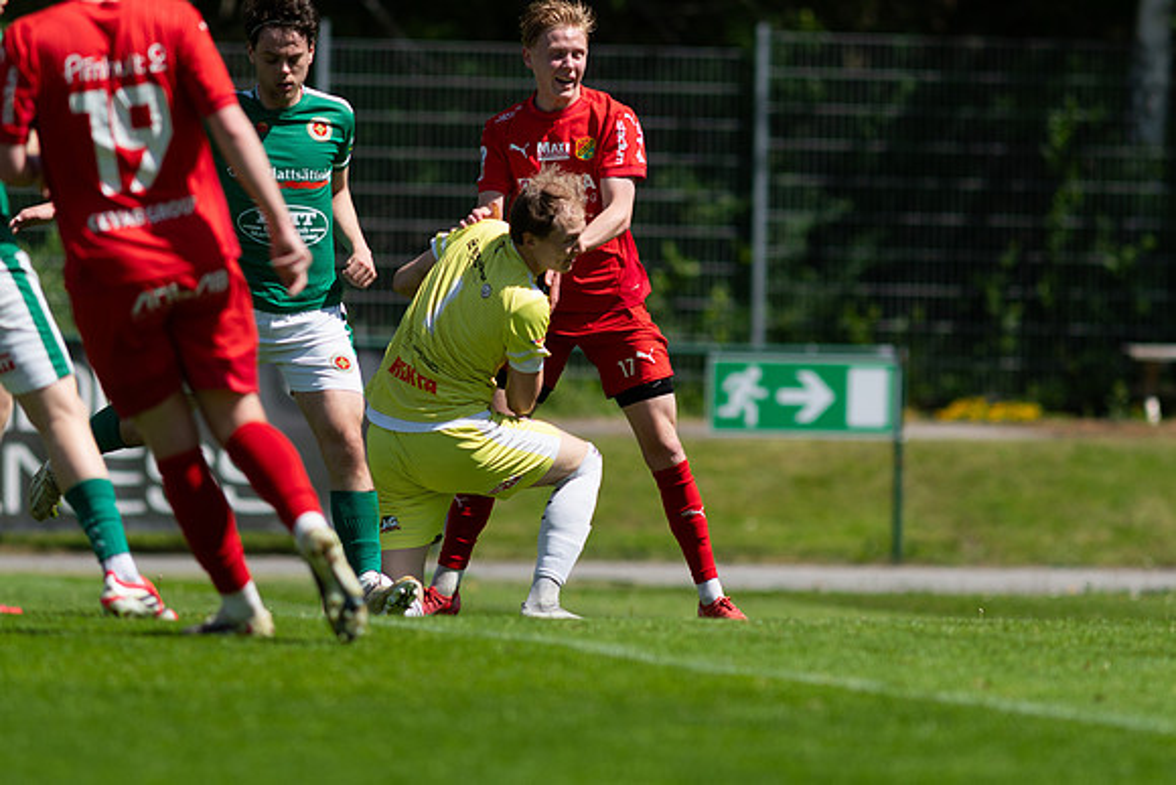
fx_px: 14703
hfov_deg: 4.6
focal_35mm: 450
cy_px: 392
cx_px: 588
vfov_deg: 3.1
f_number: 3.2
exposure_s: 1/2500
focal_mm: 300
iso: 100
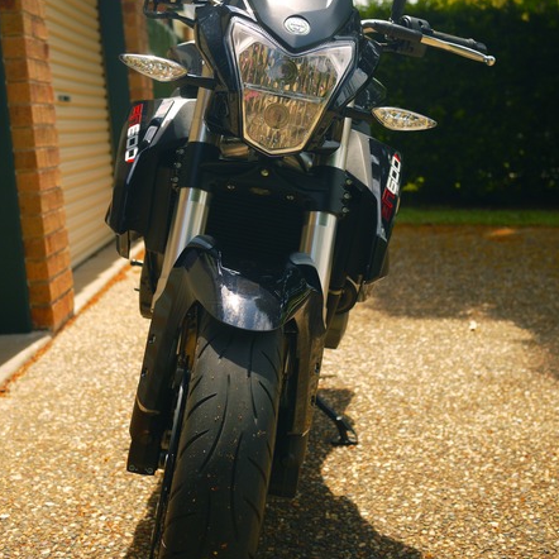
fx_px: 877
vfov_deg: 35.1
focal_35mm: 48
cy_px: 202
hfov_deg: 35.4
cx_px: 280
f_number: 2.5
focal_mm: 20
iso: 100
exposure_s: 1/2000
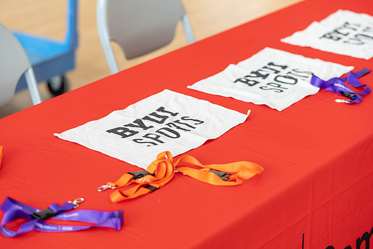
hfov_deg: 19.5
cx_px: 186
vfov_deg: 13.0
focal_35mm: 105
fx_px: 1088
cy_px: 124
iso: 320
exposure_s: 1/60
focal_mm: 105
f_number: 3.2
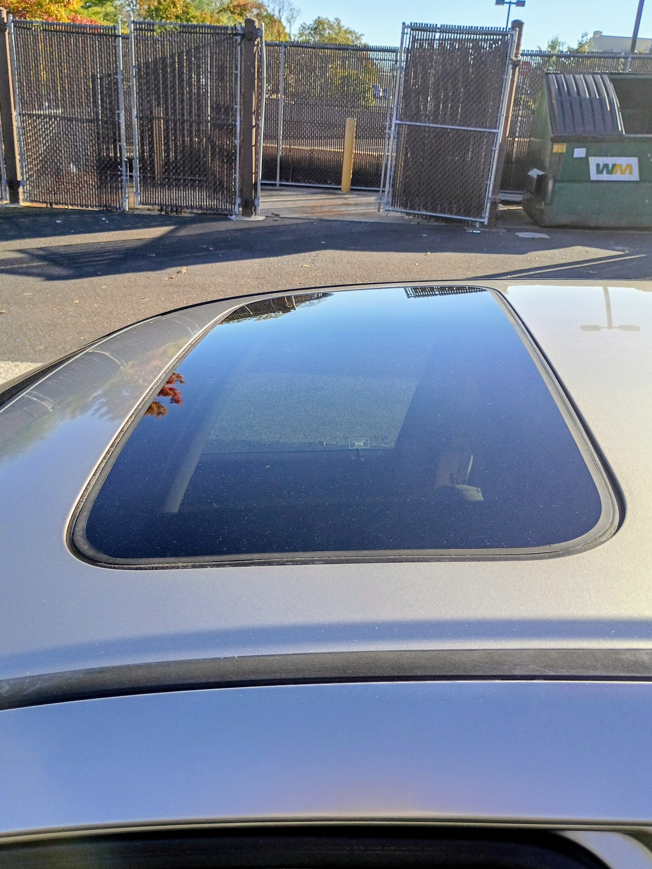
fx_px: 728
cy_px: 434
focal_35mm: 29
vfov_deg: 61.7
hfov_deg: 48.2
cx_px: 326
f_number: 1.8
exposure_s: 1/470
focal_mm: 4.27
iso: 100
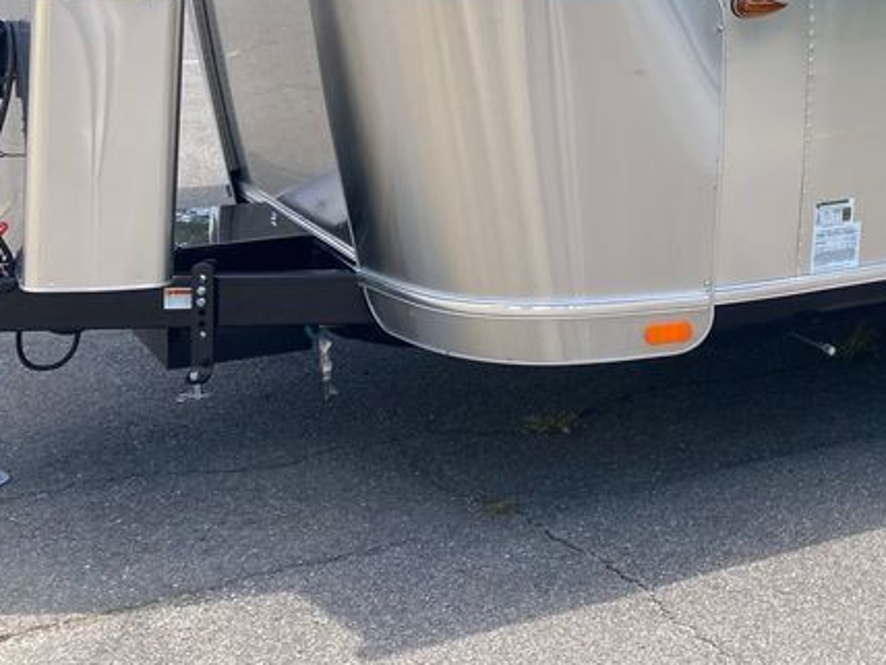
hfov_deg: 27.2
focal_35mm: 67
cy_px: -23
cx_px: 898
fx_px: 1715
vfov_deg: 21.1
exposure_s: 1/979
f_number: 1.8
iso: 20
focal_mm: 3.99
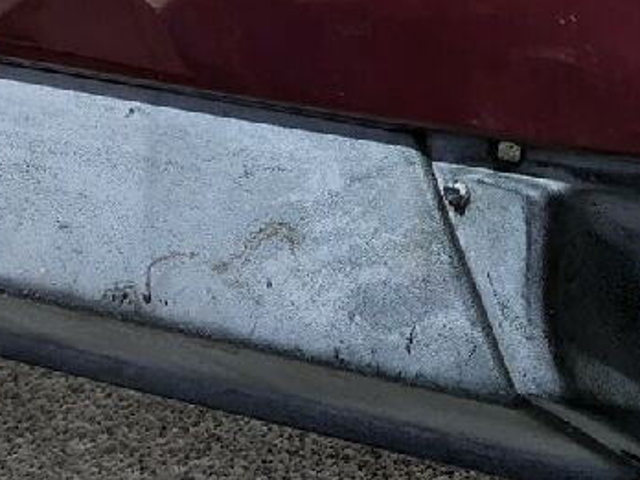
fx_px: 2551
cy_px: -121
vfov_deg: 10.5
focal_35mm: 138
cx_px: 1153
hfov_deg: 12.9
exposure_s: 1/33.3
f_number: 1.89
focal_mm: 5.43
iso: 283
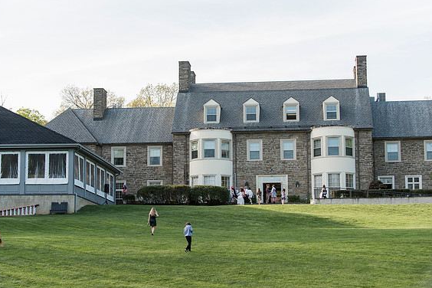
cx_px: 211
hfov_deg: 28.1
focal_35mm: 72
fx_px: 864
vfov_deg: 18.9
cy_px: 144
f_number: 4
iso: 500
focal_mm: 70
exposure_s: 1/1250
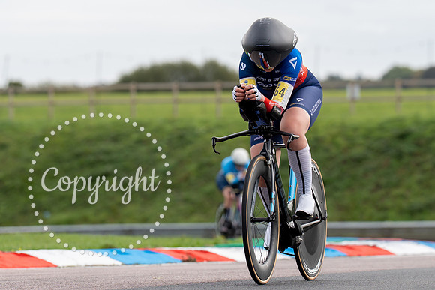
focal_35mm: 331
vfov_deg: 4.2
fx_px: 4004
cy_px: 189
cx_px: 279
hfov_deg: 6.2
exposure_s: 1/800
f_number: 3.5
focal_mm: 162
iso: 125
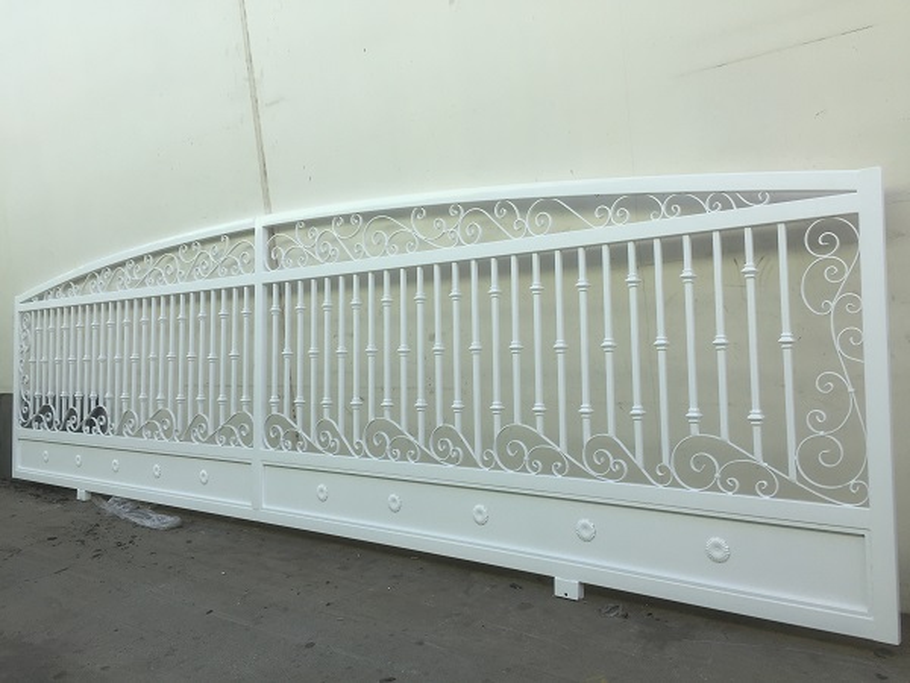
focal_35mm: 29
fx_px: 762
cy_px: 342
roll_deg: +5.5
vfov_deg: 48.2
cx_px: 455
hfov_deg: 61.7
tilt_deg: -4.8
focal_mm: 4.15
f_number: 2.2
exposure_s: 1/542
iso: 32
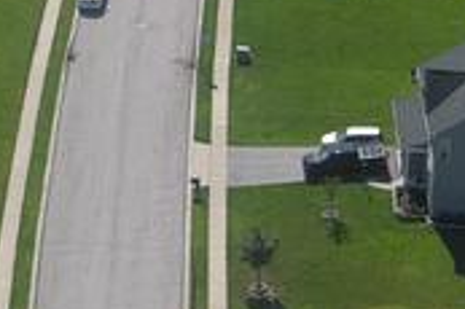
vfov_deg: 7.7
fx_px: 2220
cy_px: -240
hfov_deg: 11.8
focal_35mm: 172
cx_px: -62
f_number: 2.8
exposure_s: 1/1418
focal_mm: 10.57
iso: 100
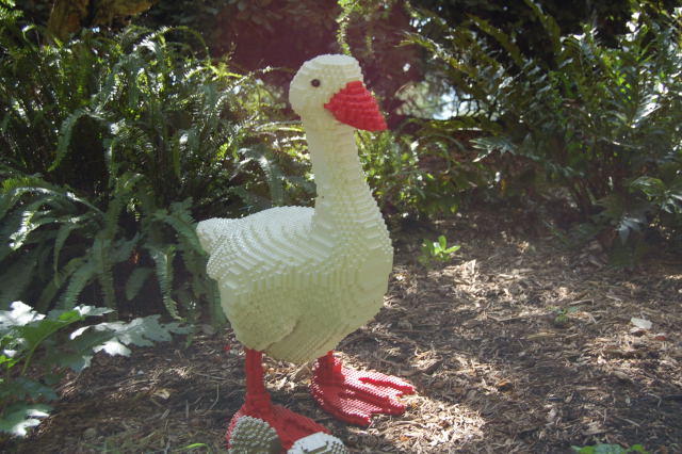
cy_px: 227
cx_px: 341
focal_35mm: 57
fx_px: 1079
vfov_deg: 23.8
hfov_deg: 35.1
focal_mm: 38
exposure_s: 1/125
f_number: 5.6
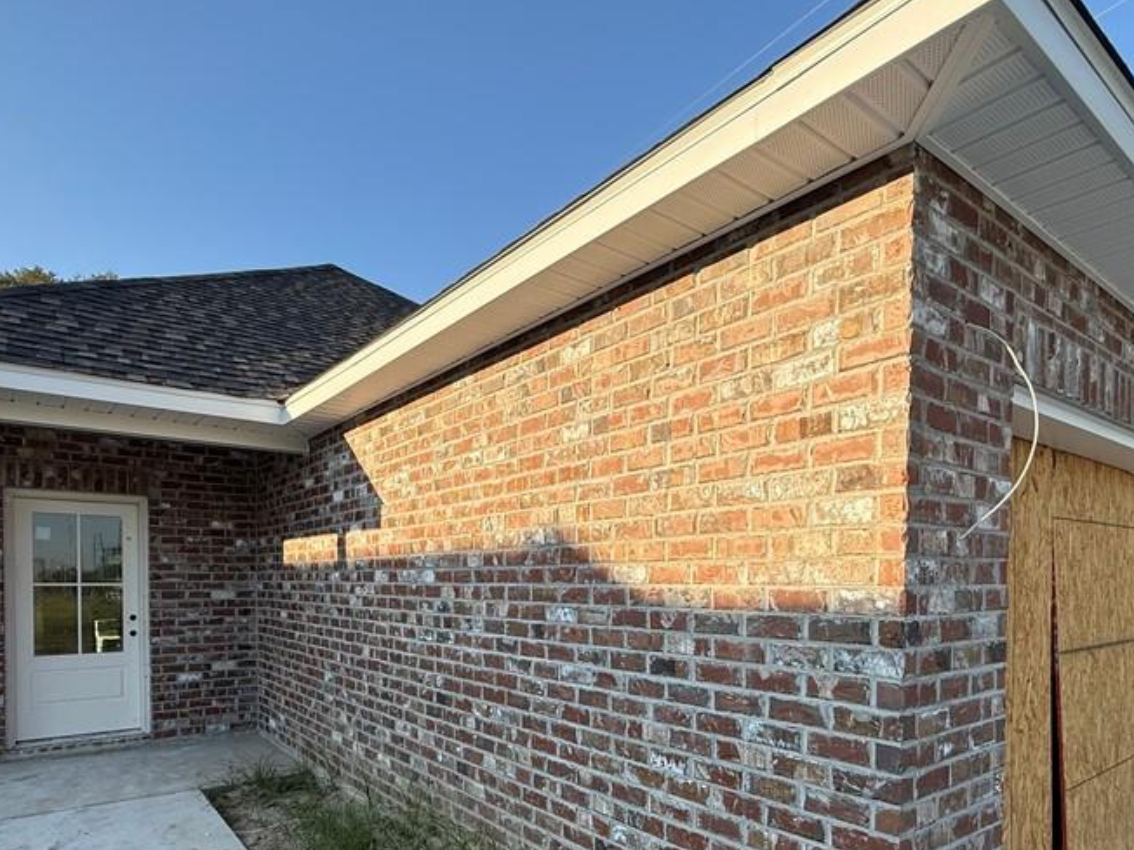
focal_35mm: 22
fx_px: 721
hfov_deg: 76.4
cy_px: 594
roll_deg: -0.3
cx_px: 565
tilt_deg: -0.5
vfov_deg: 59.1
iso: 50
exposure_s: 1/985
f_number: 2.2
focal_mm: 2.22
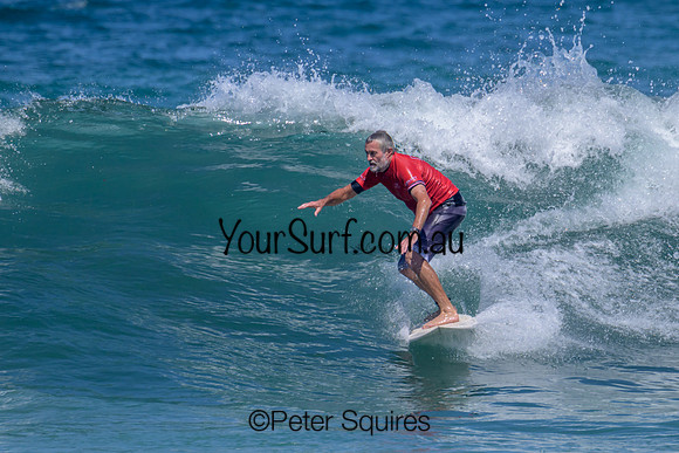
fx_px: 18727
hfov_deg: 2.1
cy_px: 251
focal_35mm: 993
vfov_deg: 1.4
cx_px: 421
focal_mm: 800
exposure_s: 1/2000
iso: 640
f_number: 11
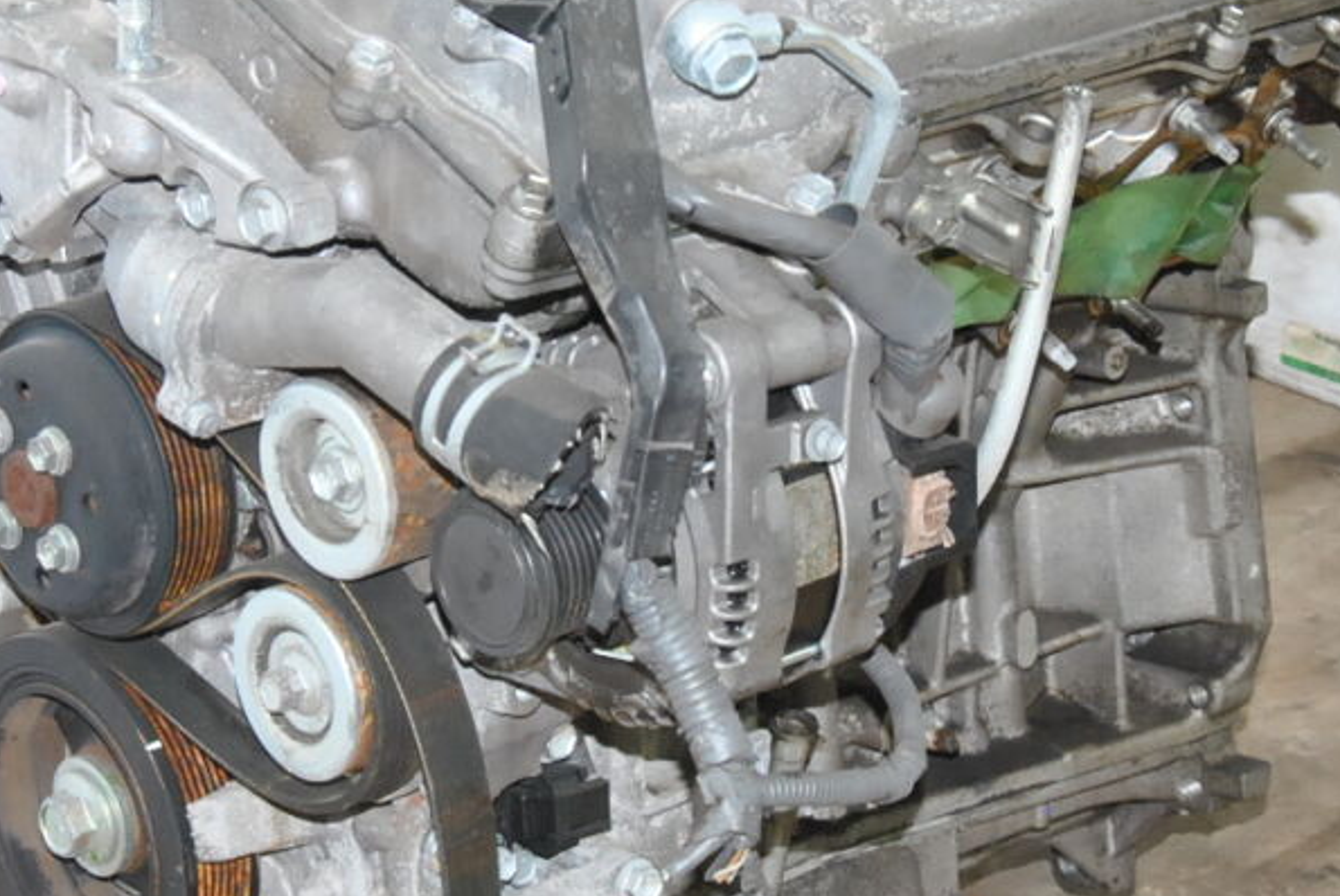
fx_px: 4210
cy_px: 328
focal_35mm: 113
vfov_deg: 12.1
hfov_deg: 18.1
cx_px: 559
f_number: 10
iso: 800
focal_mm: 28
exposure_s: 1/60
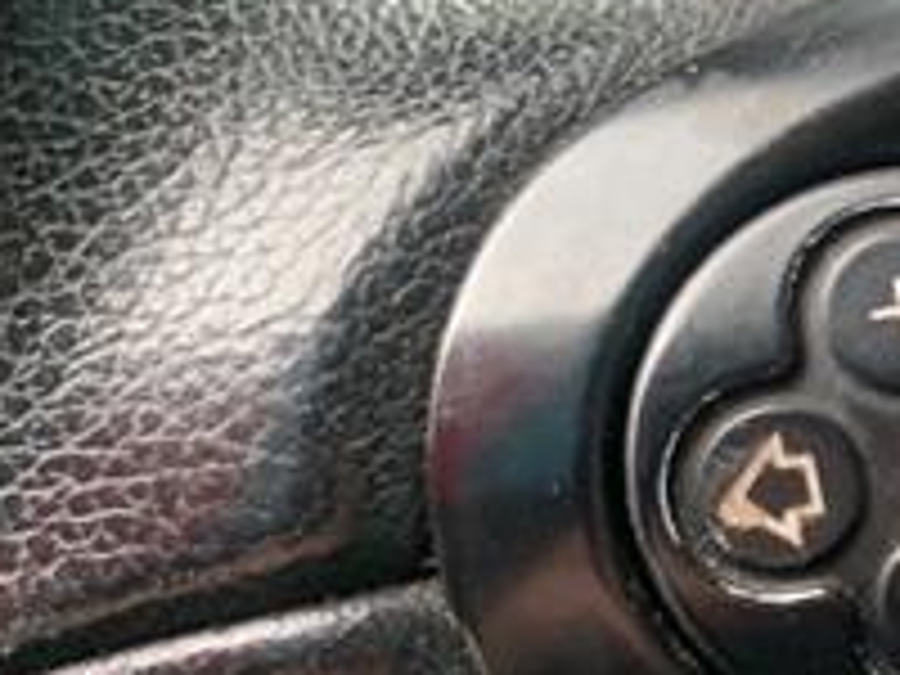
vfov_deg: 17.7
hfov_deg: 20.7
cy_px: 504
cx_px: 1274
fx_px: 2158
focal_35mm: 83
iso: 100
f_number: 1.8
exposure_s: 1/121
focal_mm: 4.25
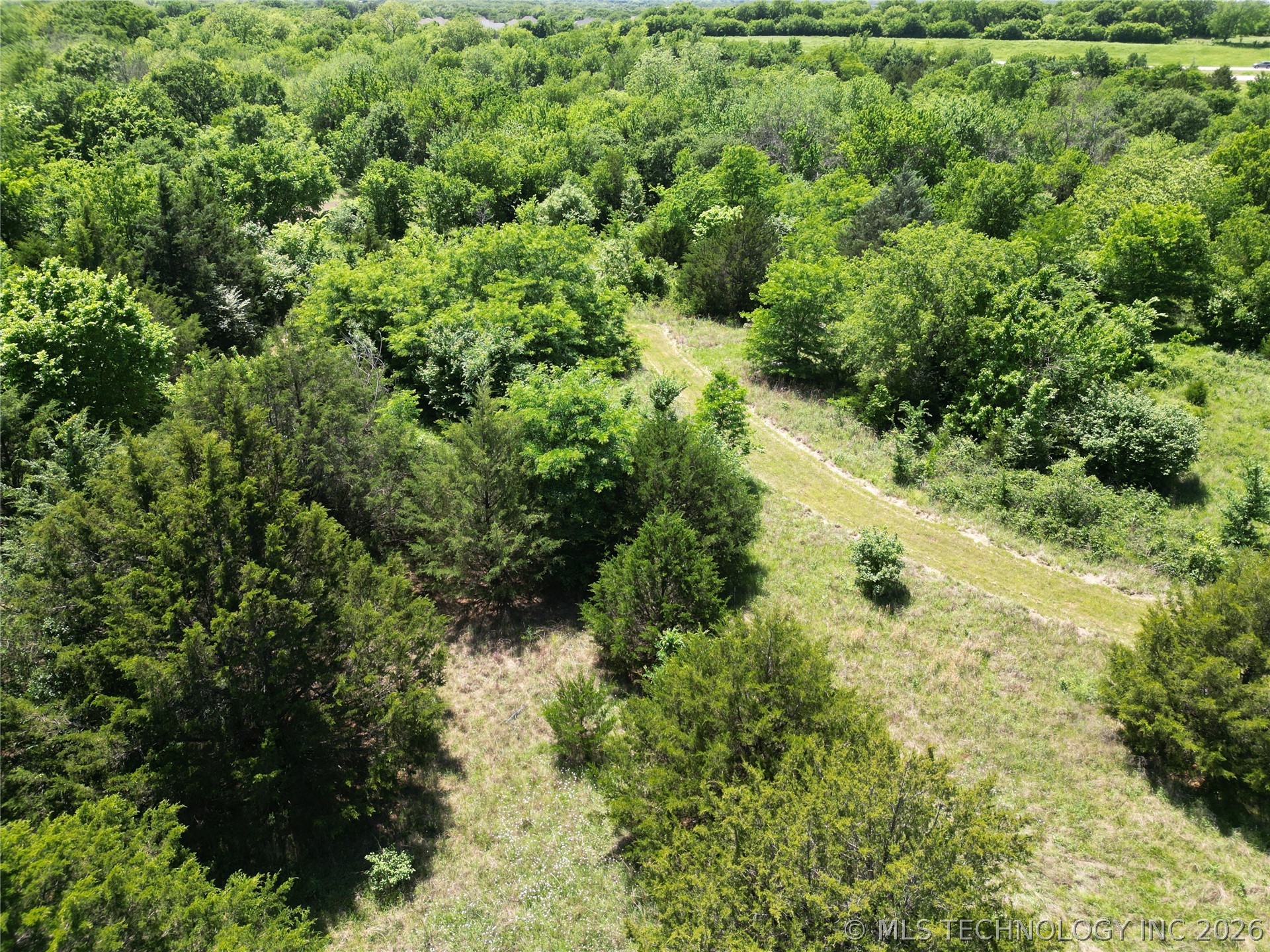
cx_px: 635
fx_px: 881
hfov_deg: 71.6
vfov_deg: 56.8
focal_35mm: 24
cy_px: 476
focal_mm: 6.72
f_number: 1.7
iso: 110
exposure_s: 1/1000
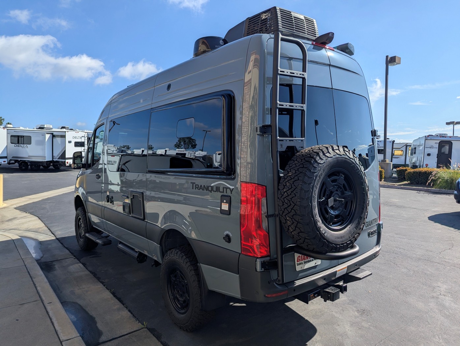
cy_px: 173
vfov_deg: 56.9
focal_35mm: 24
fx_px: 319
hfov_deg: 71.5
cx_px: 230
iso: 46
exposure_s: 1/2632
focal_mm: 6.81
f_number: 1.85
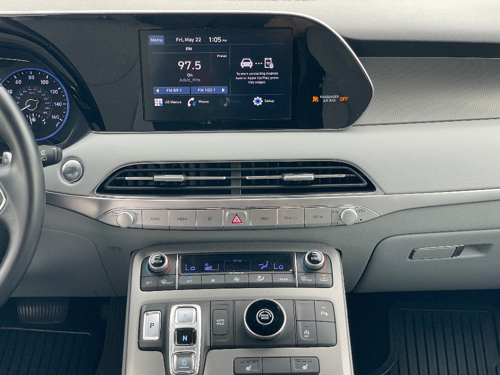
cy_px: 188
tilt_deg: -26.3
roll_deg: -0.4
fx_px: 751
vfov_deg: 28.0
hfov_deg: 36.8
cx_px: 250
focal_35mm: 52
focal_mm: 6
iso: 64
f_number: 2
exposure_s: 1/99
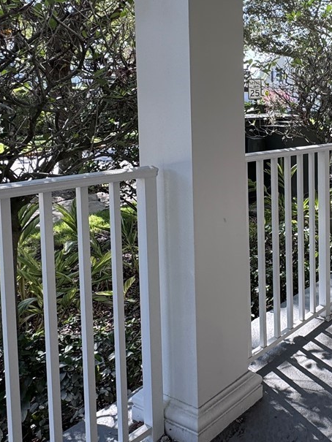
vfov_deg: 48.9
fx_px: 473
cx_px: 340
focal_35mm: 37
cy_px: 134
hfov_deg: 34.7
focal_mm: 2.22
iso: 40
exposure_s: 1/226
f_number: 2.2
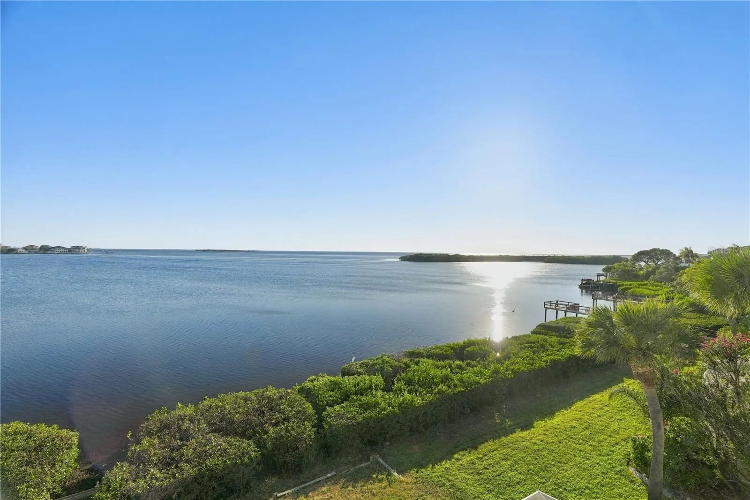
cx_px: 375
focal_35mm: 16
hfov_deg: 96.7
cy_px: 250
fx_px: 333
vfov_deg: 73.7
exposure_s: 1/1250
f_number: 9
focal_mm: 16
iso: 800
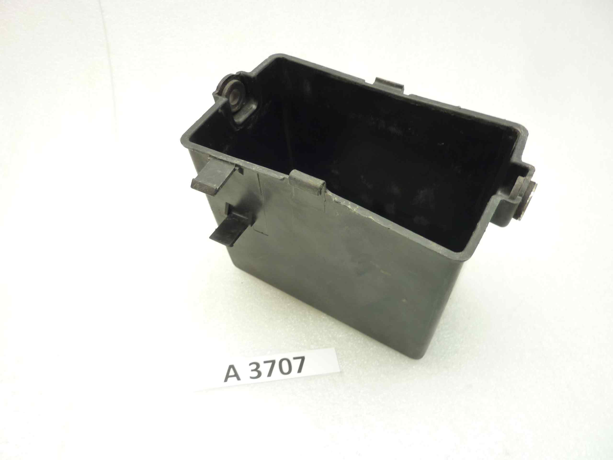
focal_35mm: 25
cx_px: 306
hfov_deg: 69.4
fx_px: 443
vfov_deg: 54.9
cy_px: 230
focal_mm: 4.1
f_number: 3.3
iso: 125
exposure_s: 1/8
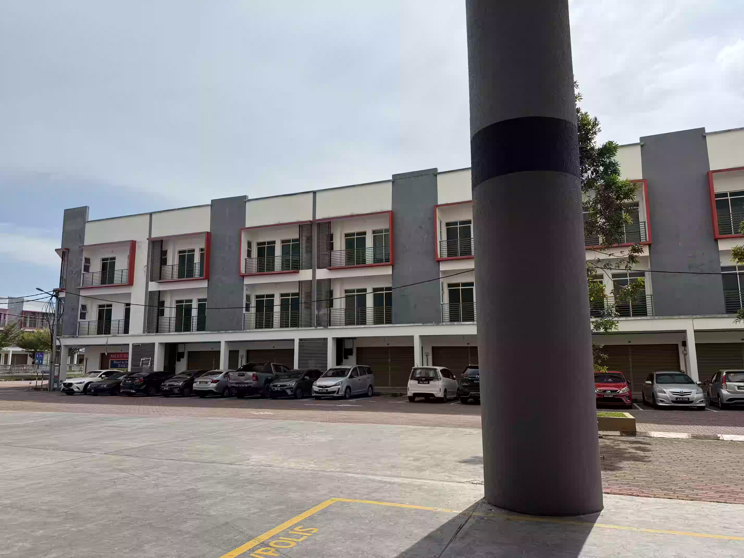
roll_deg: +0.6
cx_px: 372
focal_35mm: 24
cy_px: 279
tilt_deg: +8.7
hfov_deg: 71.6
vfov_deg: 56.8
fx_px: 516
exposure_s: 1/8130
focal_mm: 6.76
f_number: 1.78
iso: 80
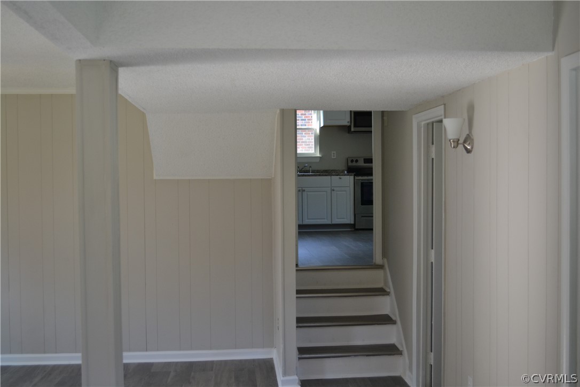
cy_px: 194
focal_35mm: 39
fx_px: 628
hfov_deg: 49.6
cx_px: 290
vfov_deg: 34.2
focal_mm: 26
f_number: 4.5
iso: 400
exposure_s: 1/80
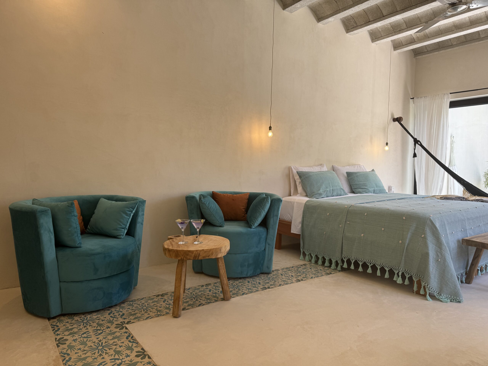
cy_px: 183
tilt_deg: -2.7
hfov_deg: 71.6
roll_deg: -0.2
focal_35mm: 24
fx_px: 338
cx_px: 244
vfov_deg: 56.8
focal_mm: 6.76
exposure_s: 1/159
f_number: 1.78
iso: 64
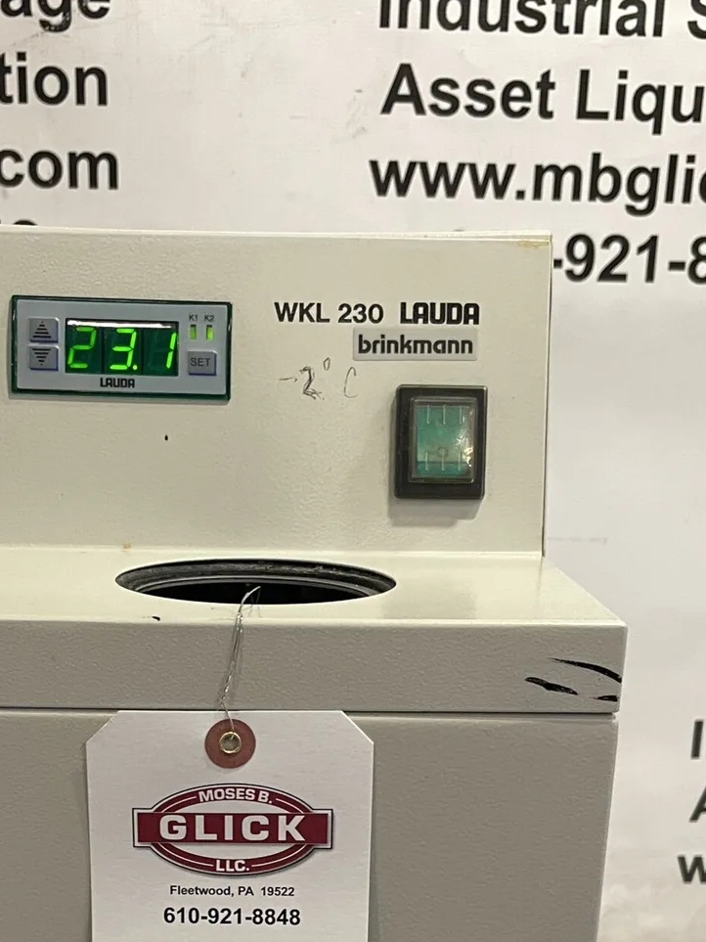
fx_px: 1469
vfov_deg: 33.3
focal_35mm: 54
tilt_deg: -20.6
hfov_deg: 26.9
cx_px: 243
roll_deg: -1.9
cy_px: 879
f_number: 1.6
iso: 125
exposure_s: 1/60
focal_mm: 4.2
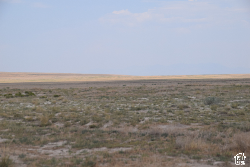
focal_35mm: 135
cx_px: 125
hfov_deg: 15.2
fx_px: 937
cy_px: 84
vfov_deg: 10.2
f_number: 7.1
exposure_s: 1/800
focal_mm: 90
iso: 200
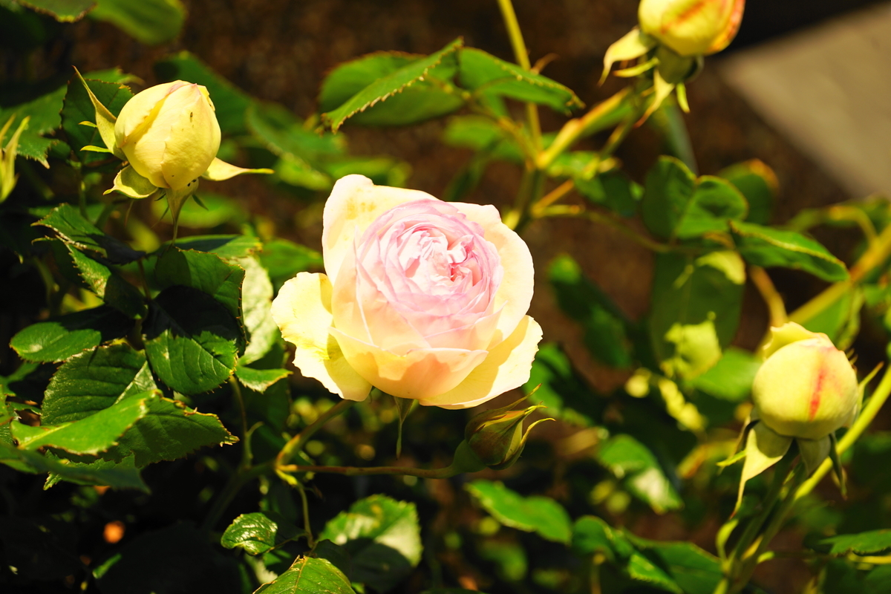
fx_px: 7424
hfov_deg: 6.9
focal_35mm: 300
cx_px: 446
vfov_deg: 4.6
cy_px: 297
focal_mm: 300
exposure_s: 1/320
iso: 100
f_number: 6.3
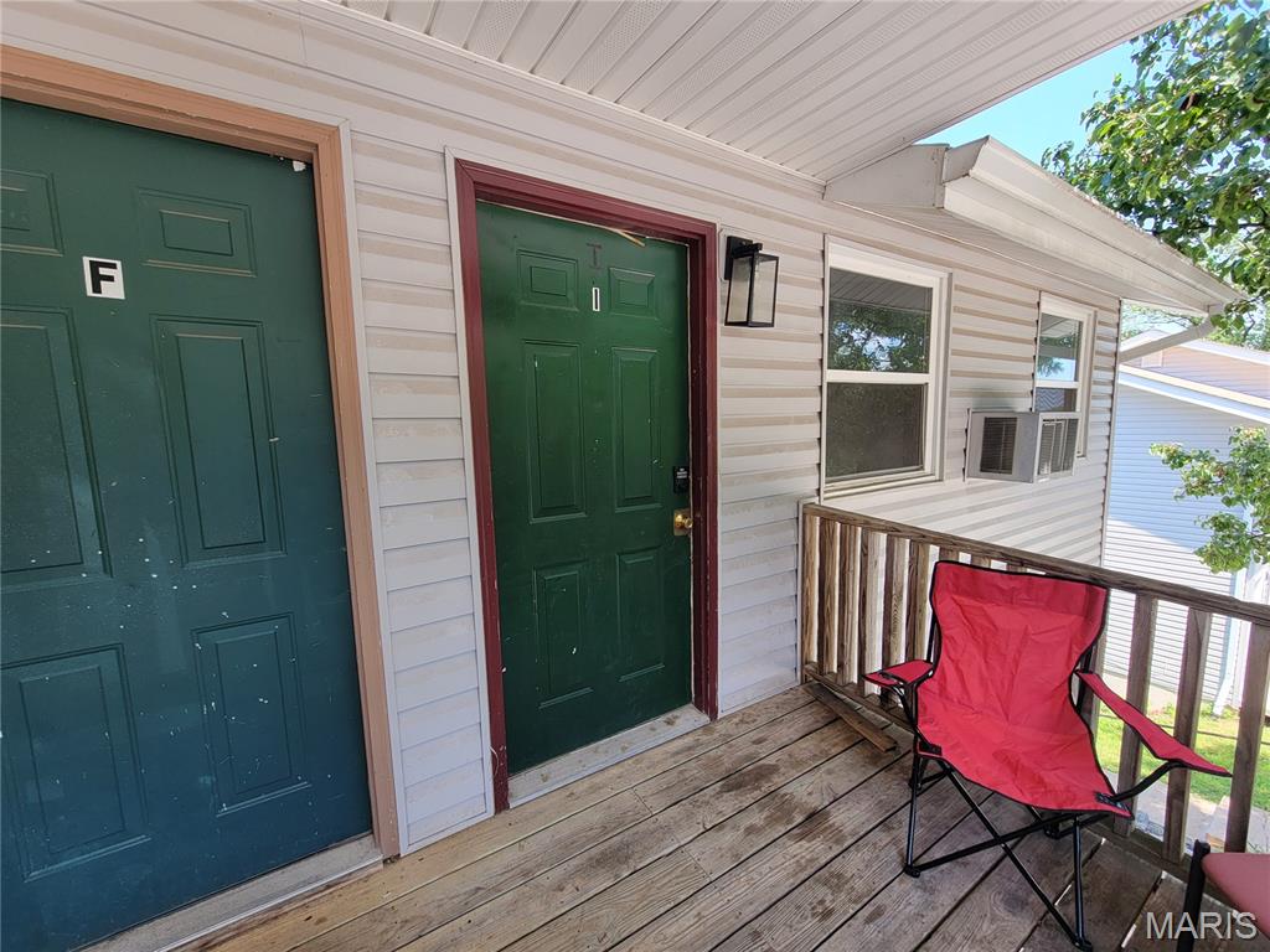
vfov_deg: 89.9
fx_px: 477
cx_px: 635
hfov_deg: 106.2
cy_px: 476
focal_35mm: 13
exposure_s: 1/120
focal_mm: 2.2
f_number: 2.2
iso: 50
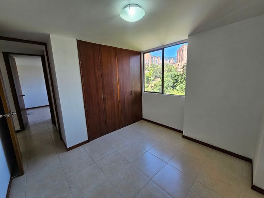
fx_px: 99
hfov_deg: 106.2
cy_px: 99
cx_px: 132
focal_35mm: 13
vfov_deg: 89.9
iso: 100
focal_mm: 2.2
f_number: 2.2
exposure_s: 1/207
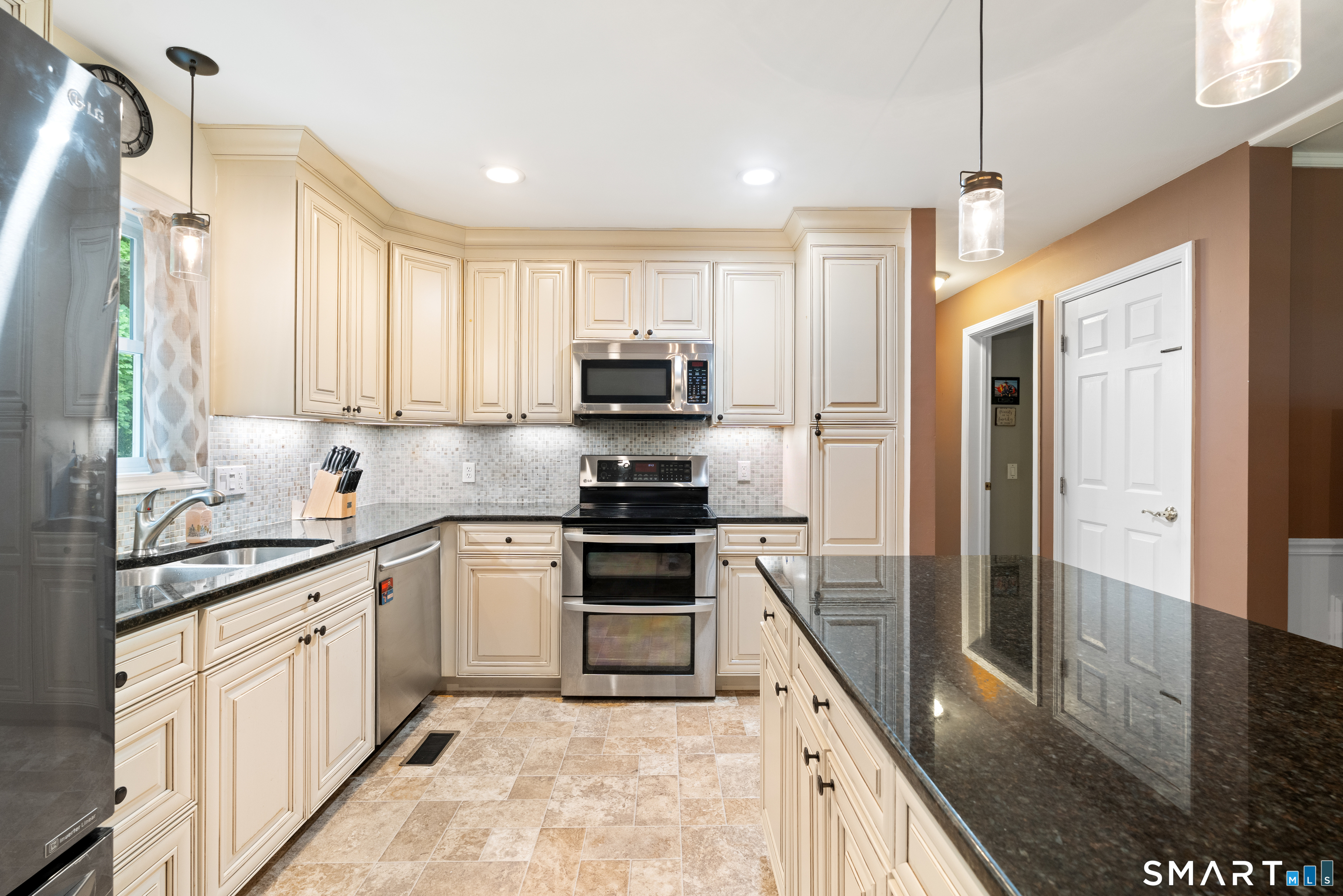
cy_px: 448
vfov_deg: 73.7
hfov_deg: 96.7
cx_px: 672
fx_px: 597
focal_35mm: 16
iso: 640
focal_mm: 16
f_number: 8
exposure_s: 1/3
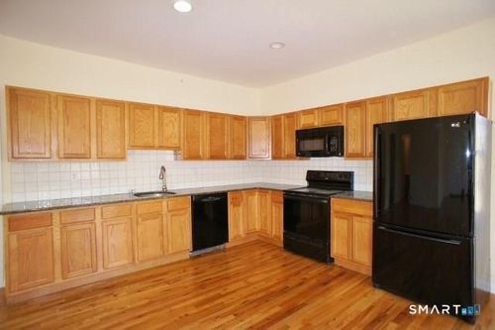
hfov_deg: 73.8
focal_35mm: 24
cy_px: 165
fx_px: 330
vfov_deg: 53.1
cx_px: 248
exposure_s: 1/60
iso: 320
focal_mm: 16
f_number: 2.8
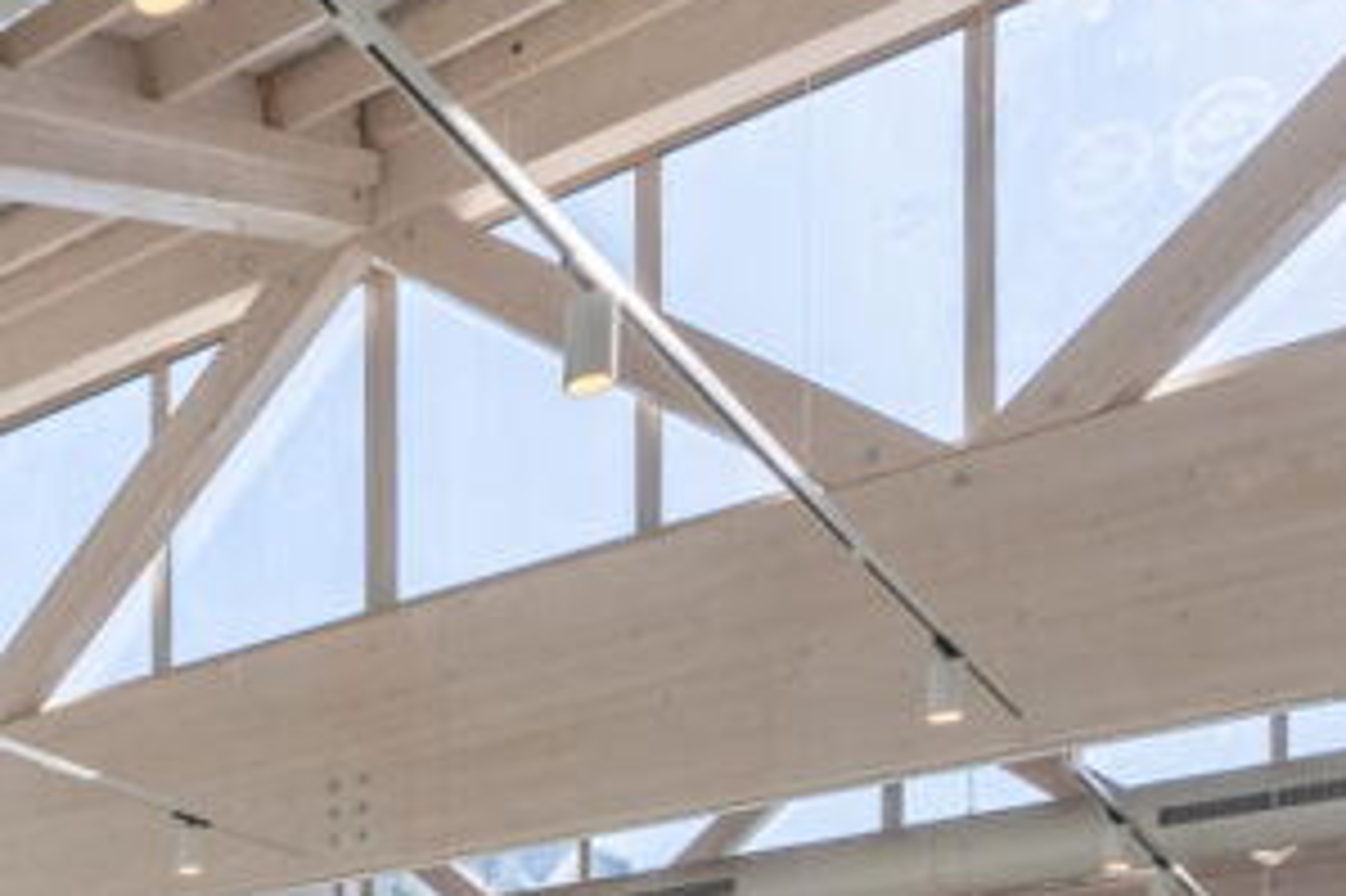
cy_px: 1364
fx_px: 1794
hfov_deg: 31.2
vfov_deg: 22.6
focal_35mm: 48
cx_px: -432
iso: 640
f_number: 9
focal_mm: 14
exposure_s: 1/1600
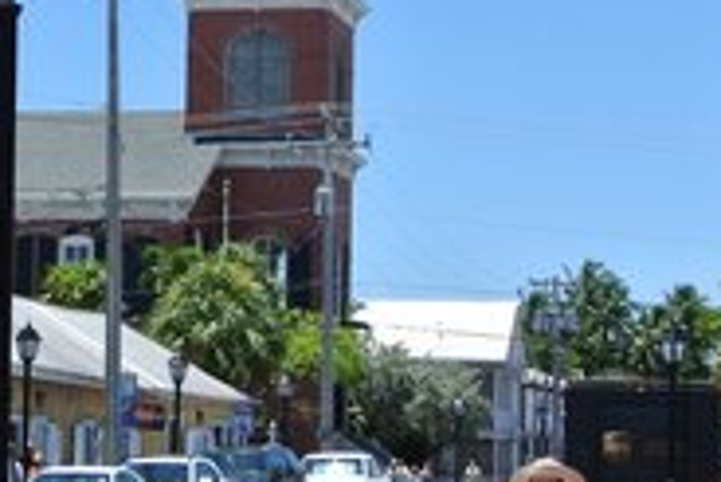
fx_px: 2726
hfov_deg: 14.6
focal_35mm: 136
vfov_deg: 10.1
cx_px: -110
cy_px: 188
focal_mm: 14.5
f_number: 4.5
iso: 100
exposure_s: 1/640
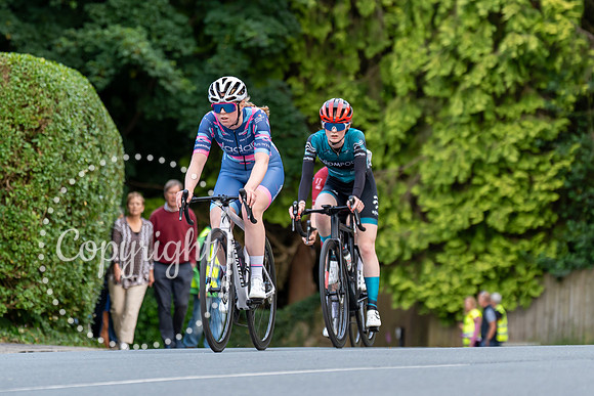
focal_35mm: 170
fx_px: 2800
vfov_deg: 8.1
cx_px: 293
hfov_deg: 12.1
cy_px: 124
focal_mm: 115
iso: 640
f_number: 2.8
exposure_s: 1/500
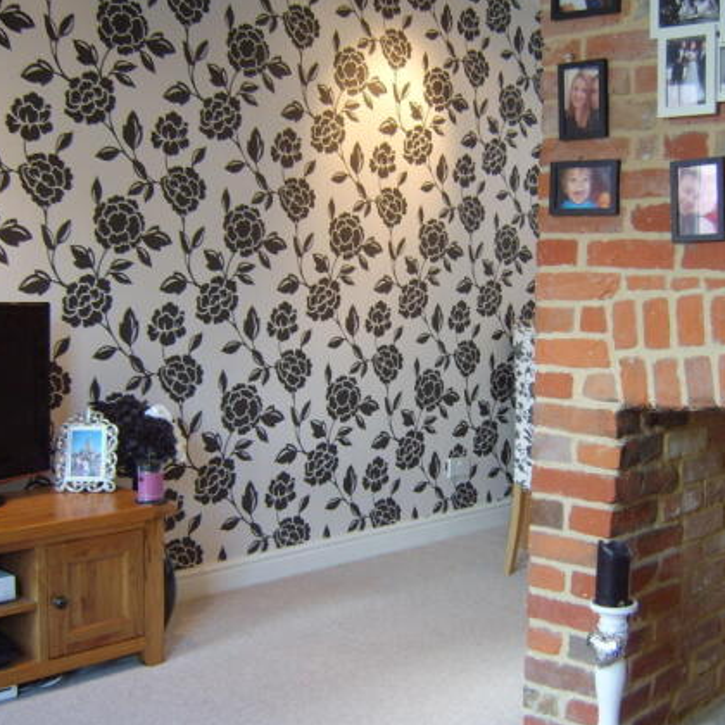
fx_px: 900
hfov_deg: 43.9
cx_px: 372
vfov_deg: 43.9
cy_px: 374
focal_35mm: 38
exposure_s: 1/13
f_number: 2.7
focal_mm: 8.13
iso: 100
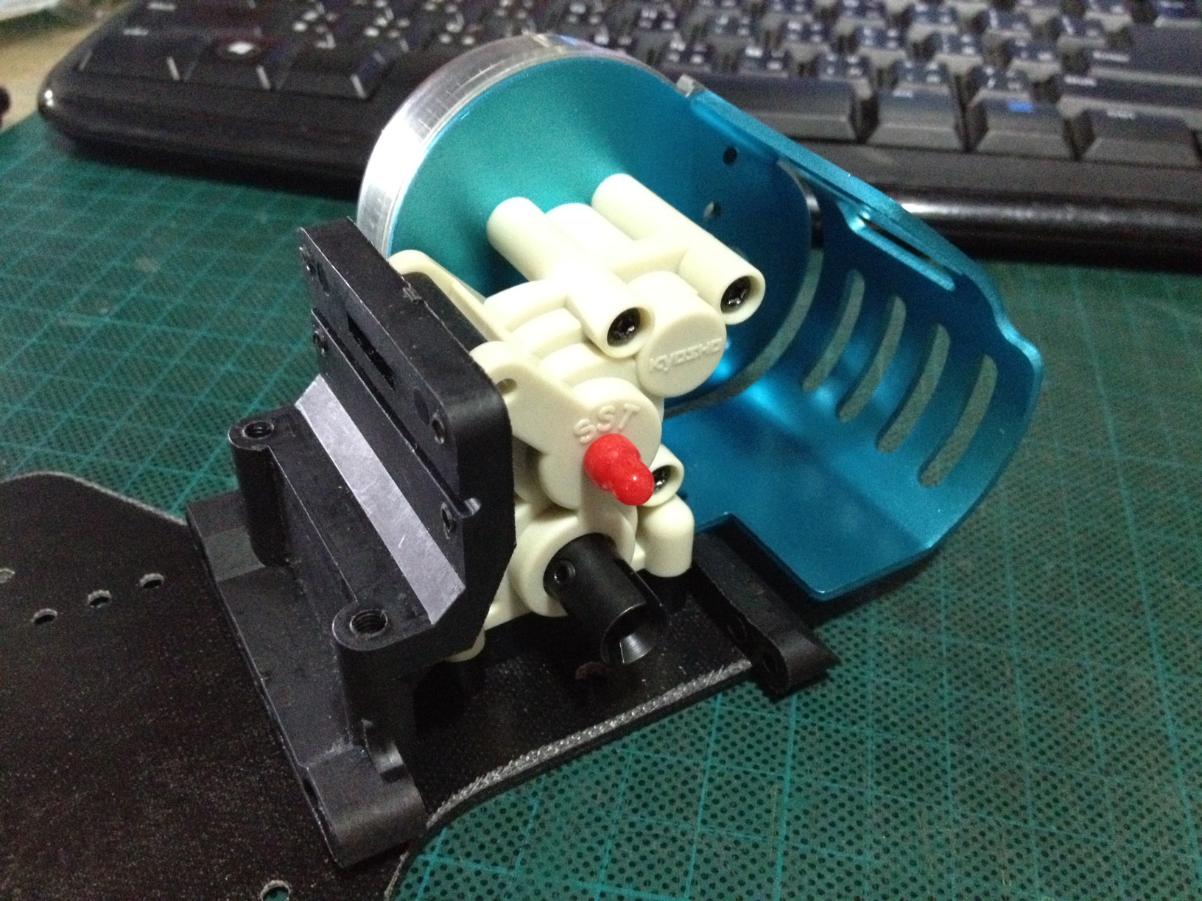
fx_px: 1215
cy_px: 450
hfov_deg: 52.6
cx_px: 601
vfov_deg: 40.7
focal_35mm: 35
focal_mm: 4.28
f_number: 2.4
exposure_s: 1/15
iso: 800
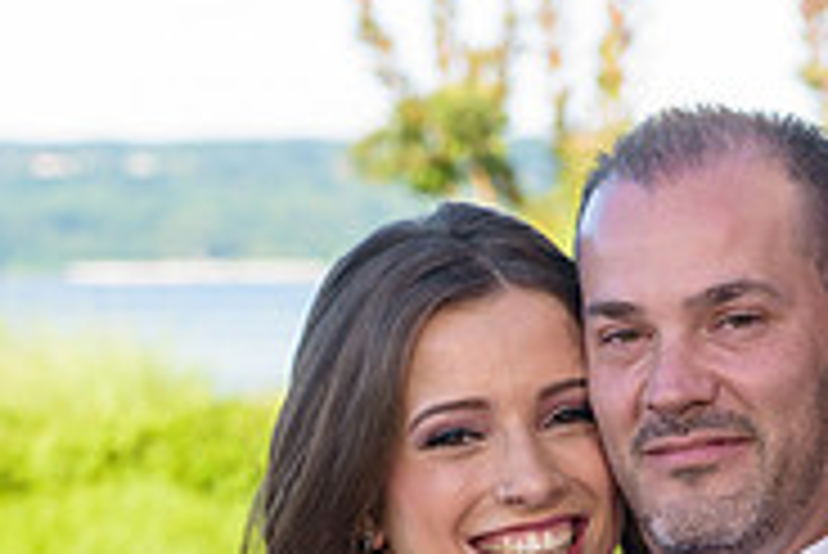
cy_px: 732
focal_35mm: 221
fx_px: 5087
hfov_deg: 9.3
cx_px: 752
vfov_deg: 6.2
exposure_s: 1/250
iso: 200
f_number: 4
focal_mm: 70
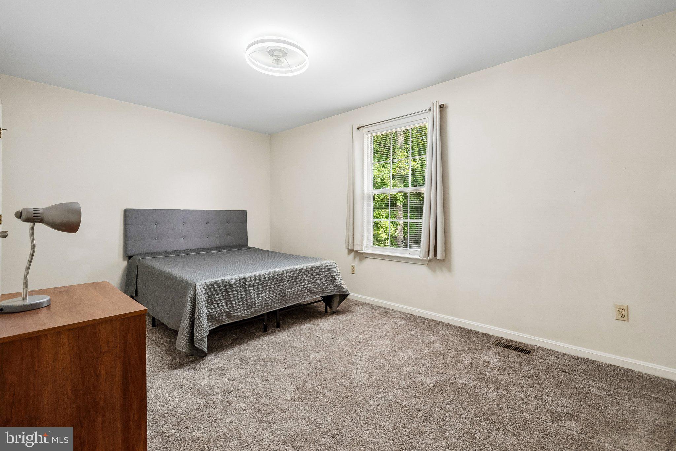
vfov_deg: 77.3
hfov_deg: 100.4
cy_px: 226
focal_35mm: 15
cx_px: 338
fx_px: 282
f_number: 5.6
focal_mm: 10
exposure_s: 1/50
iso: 400
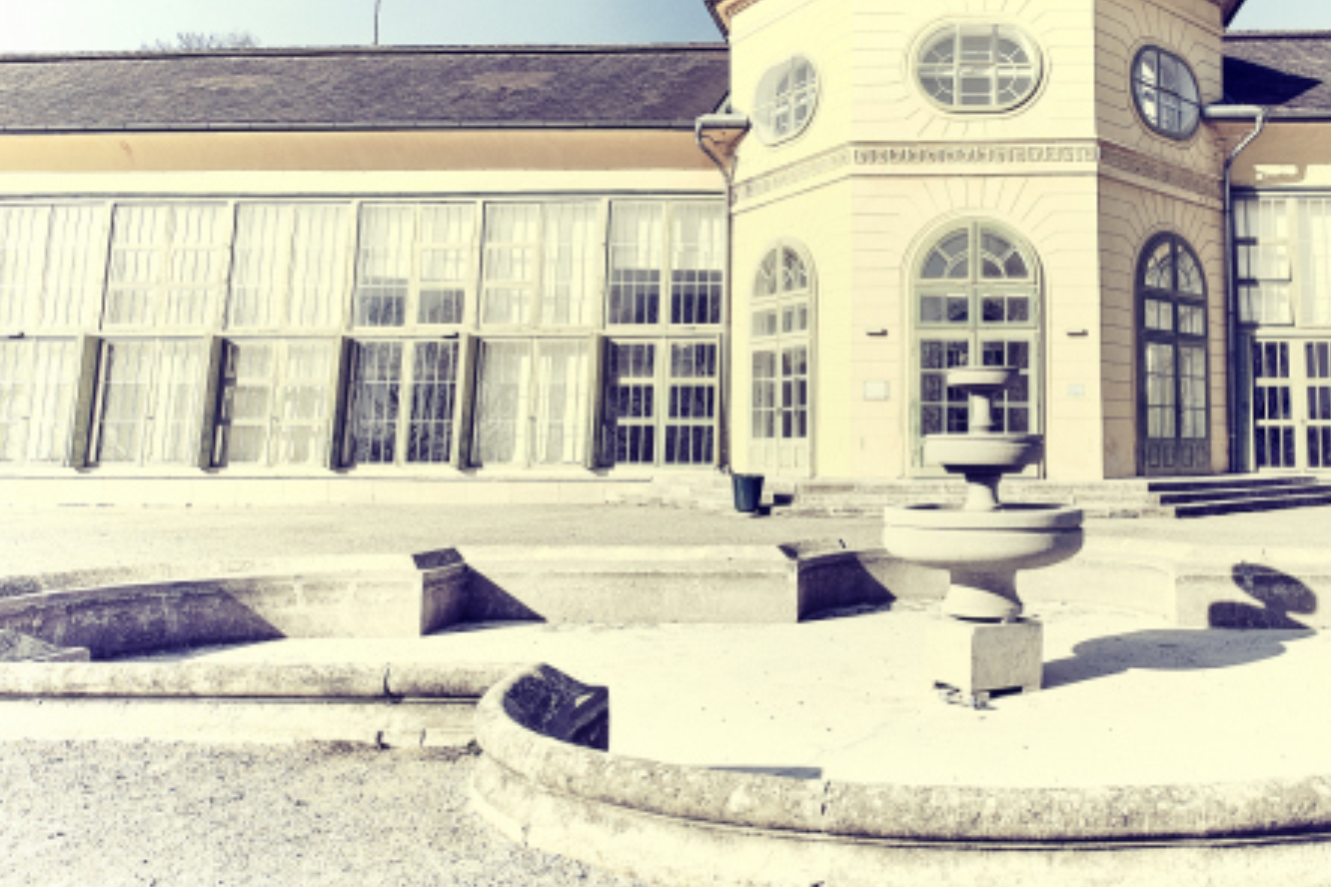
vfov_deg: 47.7
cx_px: 941
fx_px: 998
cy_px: 370
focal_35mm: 27
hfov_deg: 64.6
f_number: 5.6
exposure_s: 1/1100
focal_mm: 10
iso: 200
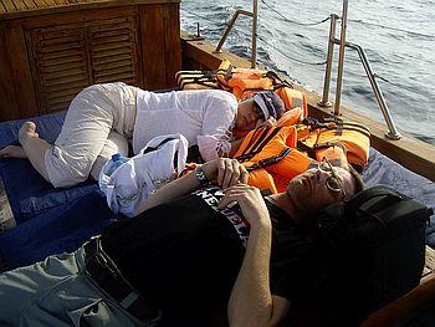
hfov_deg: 48.9
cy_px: 164
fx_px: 478
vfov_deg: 37.8
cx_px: 218
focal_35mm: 38
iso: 50
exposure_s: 1/200
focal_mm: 6.2
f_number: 4.3
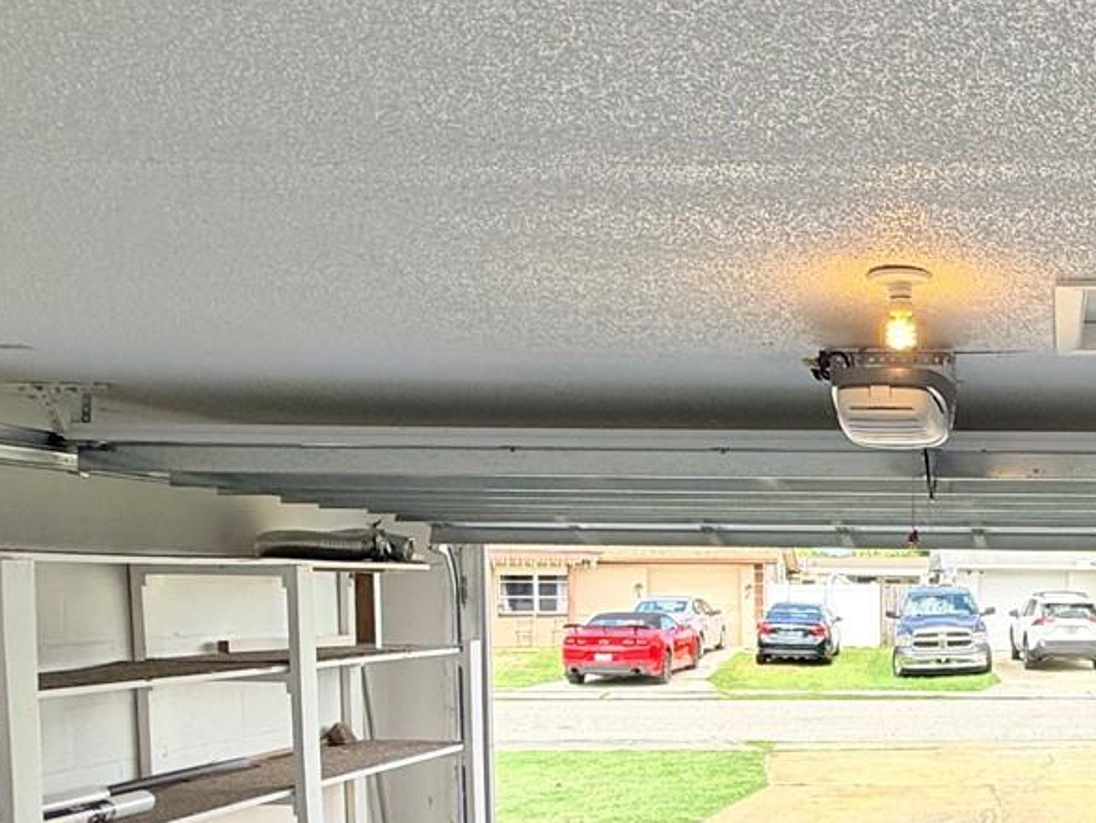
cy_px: 676
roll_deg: +0.5
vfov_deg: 36.3
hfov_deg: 43.4
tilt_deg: -4.4
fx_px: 1203
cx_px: 1046
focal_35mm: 38
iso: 40
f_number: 2.2
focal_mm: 2.22
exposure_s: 1/217
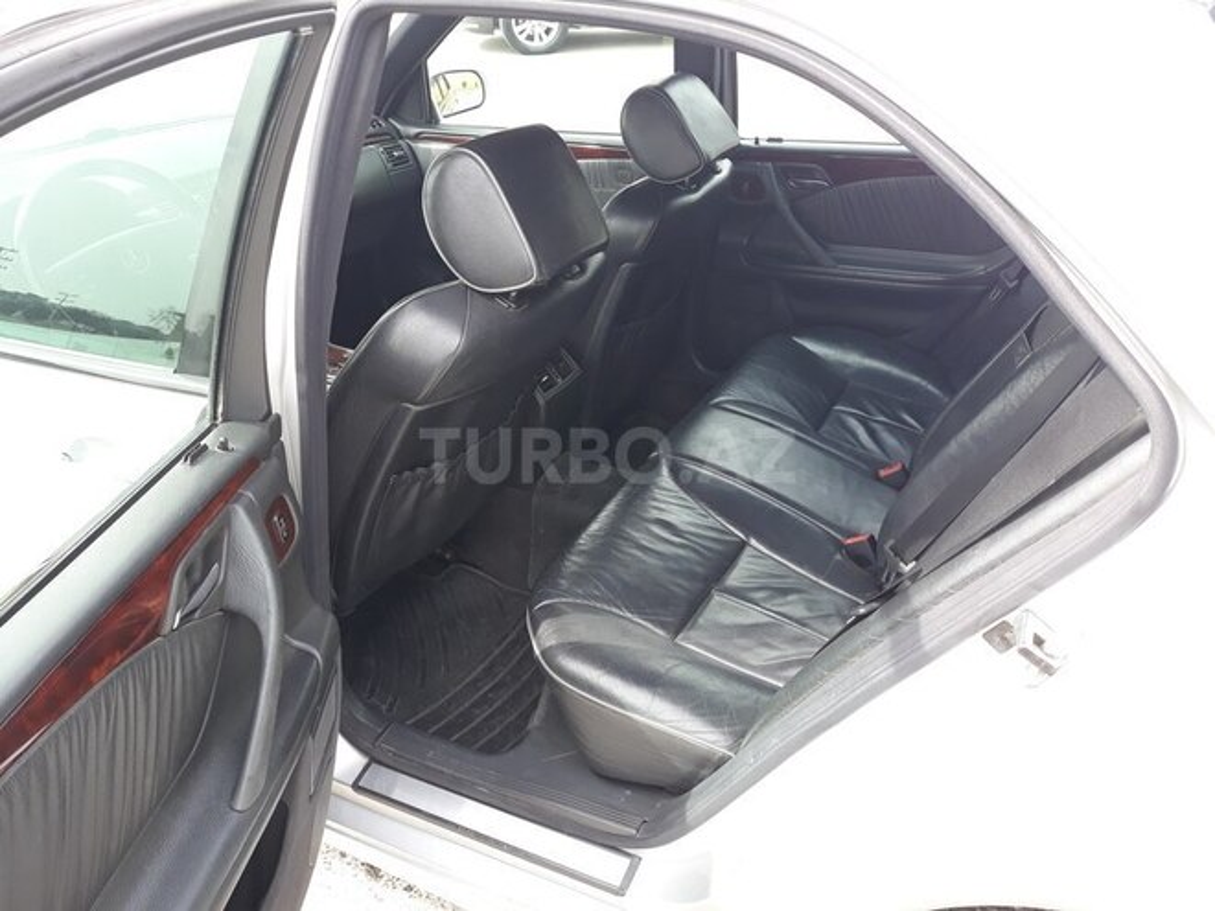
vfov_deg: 51.4
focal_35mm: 27
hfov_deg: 65.3
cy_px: 456
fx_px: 948
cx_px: 608
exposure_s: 1/130
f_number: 1.7
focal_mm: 3.71
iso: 40
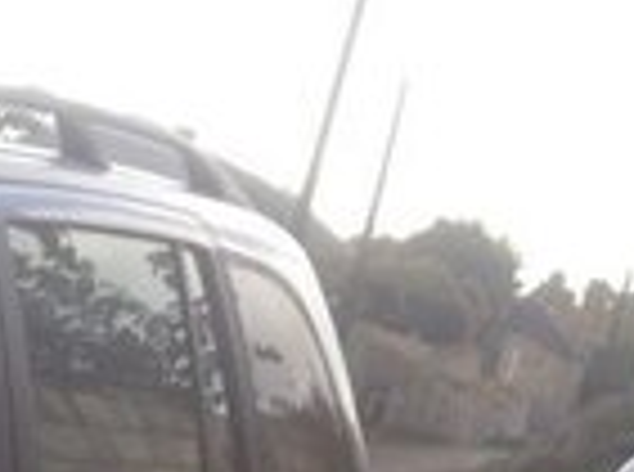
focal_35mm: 155
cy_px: 996
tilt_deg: -15.6
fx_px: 2832
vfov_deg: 8.9
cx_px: -414
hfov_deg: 12.0
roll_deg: -14.5
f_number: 2.4
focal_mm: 4.12
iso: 50
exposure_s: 1/526
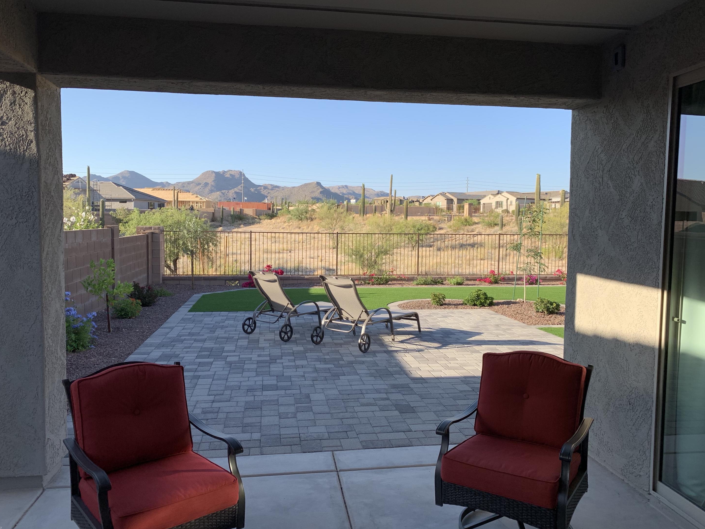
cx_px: 345
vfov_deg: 51.4
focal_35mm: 27
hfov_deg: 65.3
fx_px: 550
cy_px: 271
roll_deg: -1.5
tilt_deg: -3.7
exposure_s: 1/1001
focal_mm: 4.25
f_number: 1.8
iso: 25
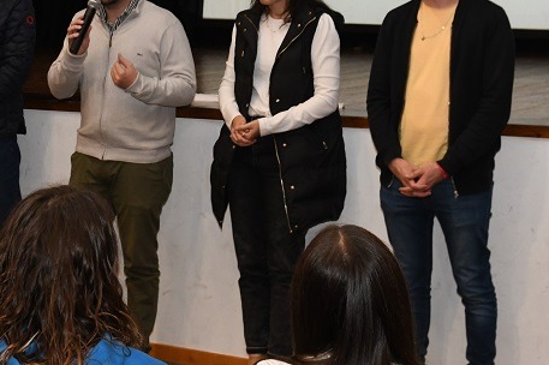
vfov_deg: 13.0
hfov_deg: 19.3
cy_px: 72
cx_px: 102
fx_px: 1600
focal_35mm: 105
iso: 1600
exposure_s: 1/40
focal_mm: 32
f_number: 4.5
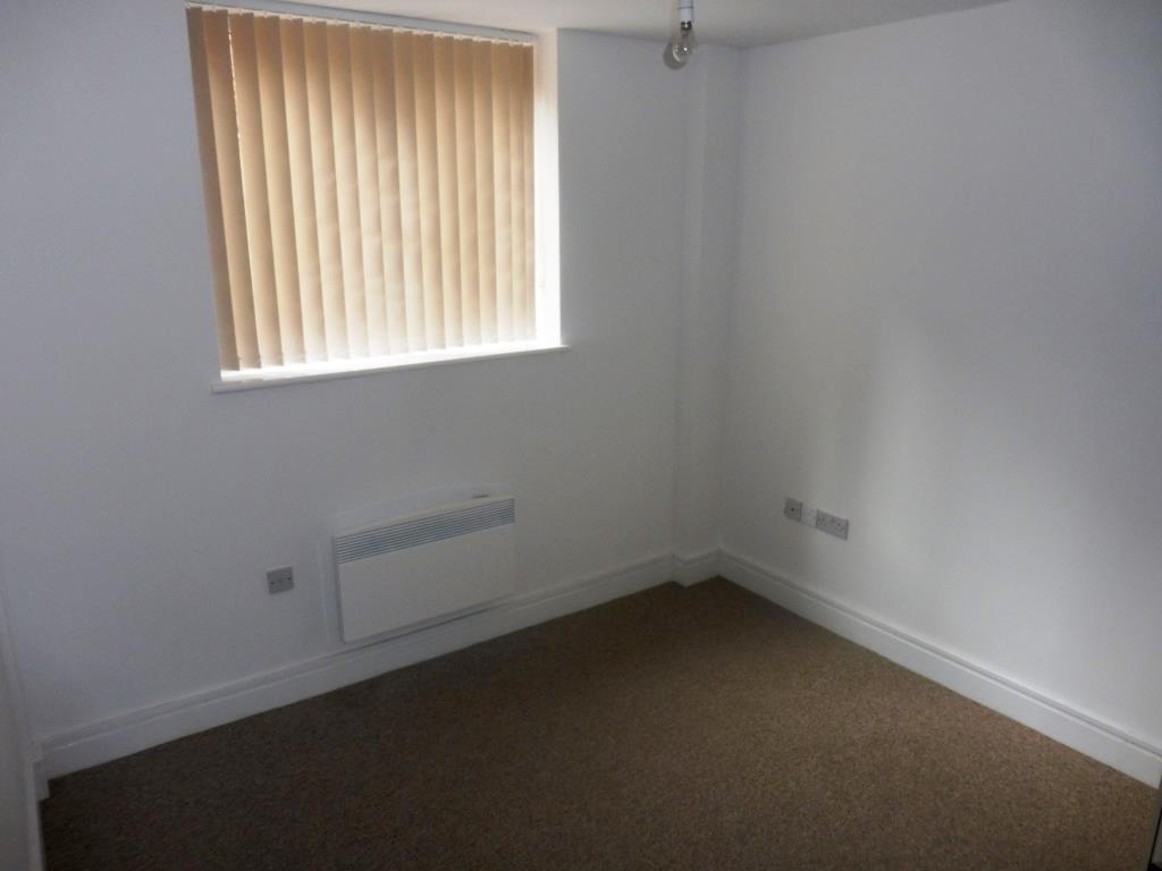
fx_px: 806
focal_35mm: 24
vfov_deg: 56.8
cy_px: 436
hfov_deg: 71.6
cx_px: 581
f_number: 3.3
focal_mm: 4.3
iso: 200
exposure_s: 1/60
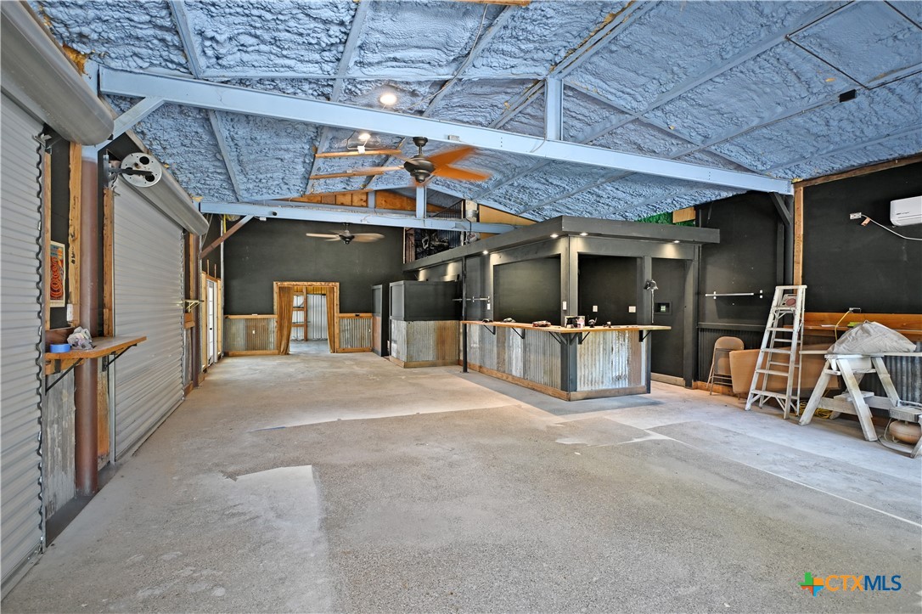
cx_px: 461
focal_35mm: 18
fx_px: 461
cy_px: 307
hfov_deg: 90.0
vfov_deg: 67.3
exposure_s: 1/20
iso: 220
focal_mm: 12
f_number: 3.5
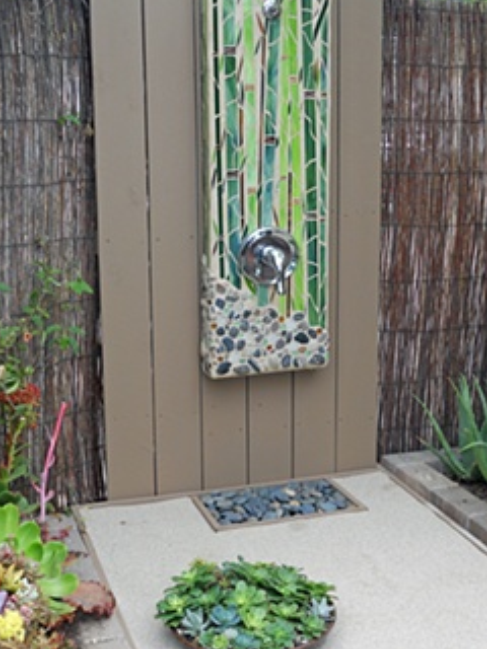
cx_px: 252
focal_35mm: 57
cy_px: 298
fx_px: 1069
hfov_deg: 25.7
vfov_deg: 33.8
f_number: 3.9
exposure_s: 1/60
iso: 80
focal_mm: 6.9
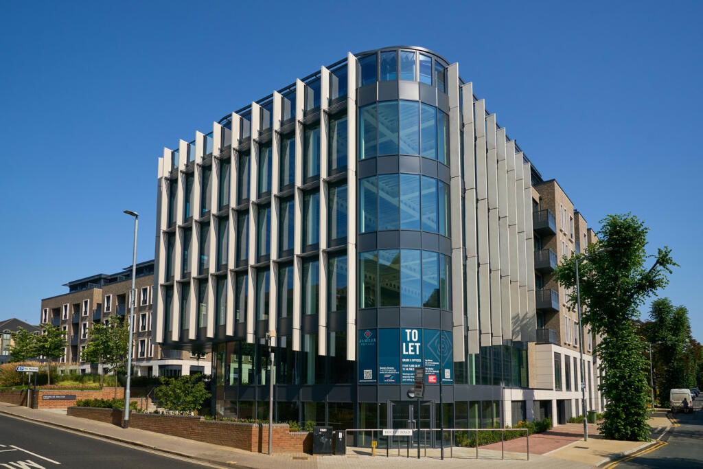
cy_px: 234
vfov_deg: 53.1
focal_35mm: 24
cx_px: 352
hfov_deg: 73.7
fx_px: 469
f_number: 8
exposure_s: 1/500
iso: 160
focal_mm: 24
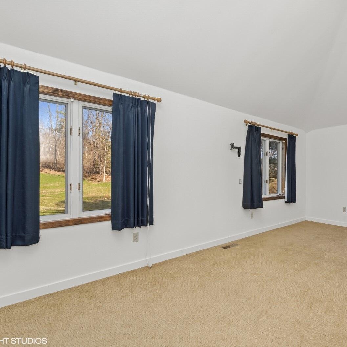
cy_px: 174
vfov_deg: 80.7
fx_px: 204
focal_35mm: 18
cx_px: 242
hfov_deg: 77.1
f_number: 8
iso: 200
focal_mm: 14
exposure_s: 1/100
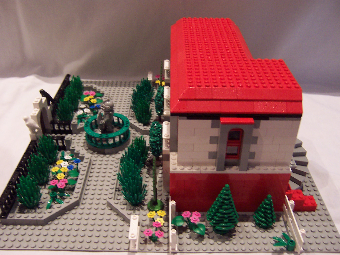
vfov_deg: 39.7
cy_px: 128
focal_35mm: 36
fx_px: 354
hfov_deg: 51.4
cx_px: 170
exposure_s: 1/15
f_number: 2.8
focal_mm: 5.6
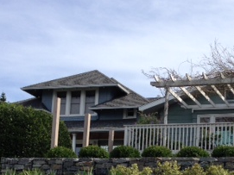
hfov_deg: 24.7
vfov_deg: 18.2
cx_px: 178
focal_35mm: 78
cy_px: 190
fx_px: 527
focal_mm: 4.12
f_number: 2.4
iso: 50
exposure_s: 1/1178
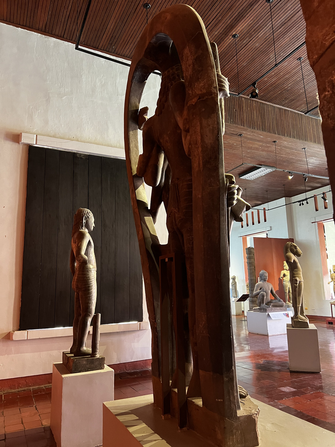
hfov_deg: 53.1
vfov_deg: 67.3
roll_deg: +1.6
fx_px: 335
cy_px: 224
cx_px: 168
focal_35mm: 26
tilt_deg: +10.3
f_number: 1.5
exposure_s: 1/52
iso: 500
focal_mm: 5.7
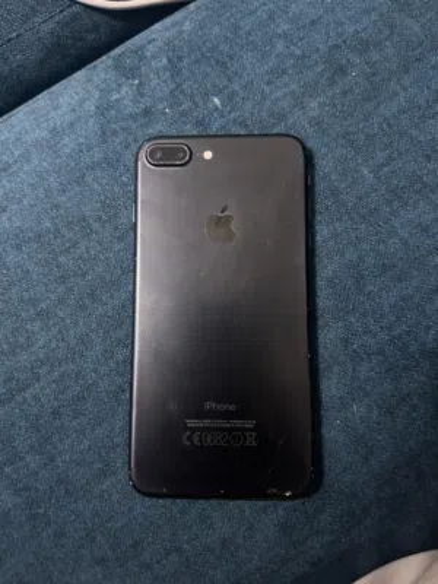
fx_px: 405
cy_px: 292
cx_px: 219
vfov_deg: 71.6
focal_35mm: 24
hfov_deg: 56.8
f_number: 1.78
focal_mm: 6.86
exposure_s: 1/30
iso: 1250
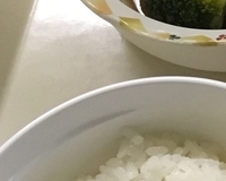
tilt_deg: -59.9
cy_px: 70
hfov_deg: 11.1
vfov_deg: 10.6
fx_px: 970
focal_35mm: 145
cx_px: 547
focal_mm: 4.15
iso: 200
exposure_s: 1/30
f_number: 2.2
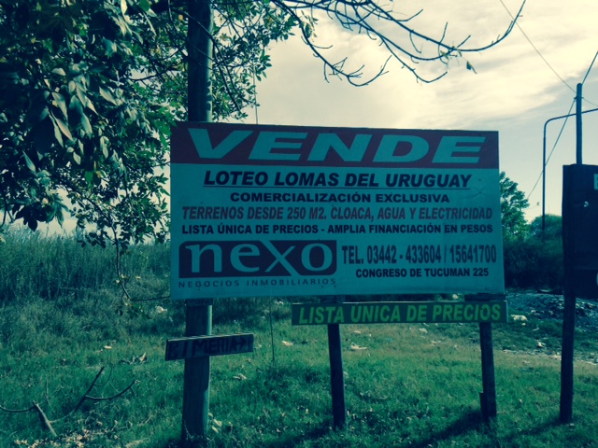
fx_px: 570
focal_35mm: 33
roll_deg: +0.7
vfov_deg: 42.9
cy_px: 224
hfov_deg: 55.4
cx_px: 299
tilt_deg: +3.3
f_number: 2.4
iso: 50
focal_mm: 4.12
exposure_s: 1/2358
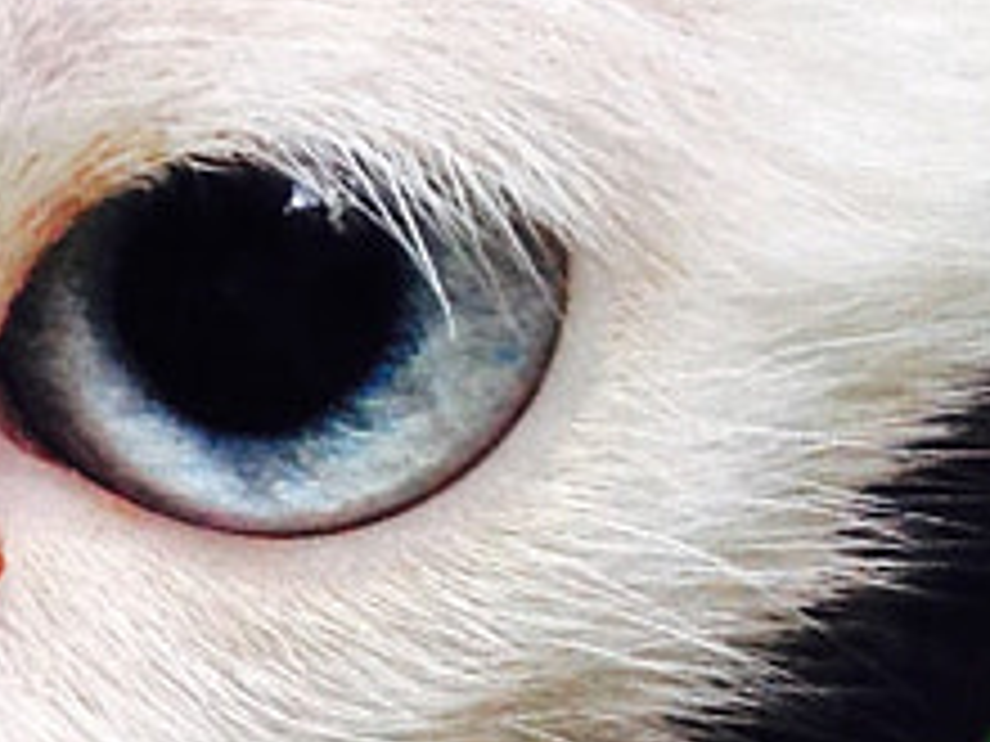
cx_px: -1120
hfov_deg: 7.4
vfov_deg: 5.8
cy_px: 791
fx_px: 7264
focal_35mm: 254
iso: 50
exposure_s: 1/60
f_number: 2.4
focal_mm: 4.28
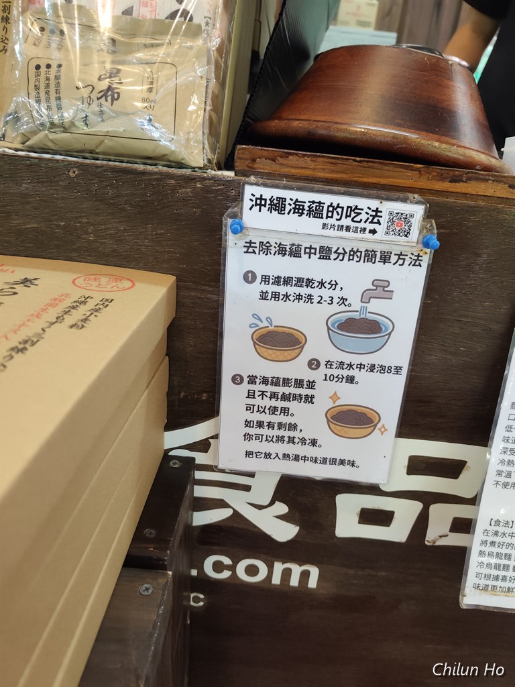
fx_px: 456
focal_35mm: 23
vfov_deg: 73.9
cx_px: 258
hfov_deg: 58.9
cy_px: 344
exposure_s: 1/49.6
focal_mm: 6.07
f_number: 1.7
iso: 1000
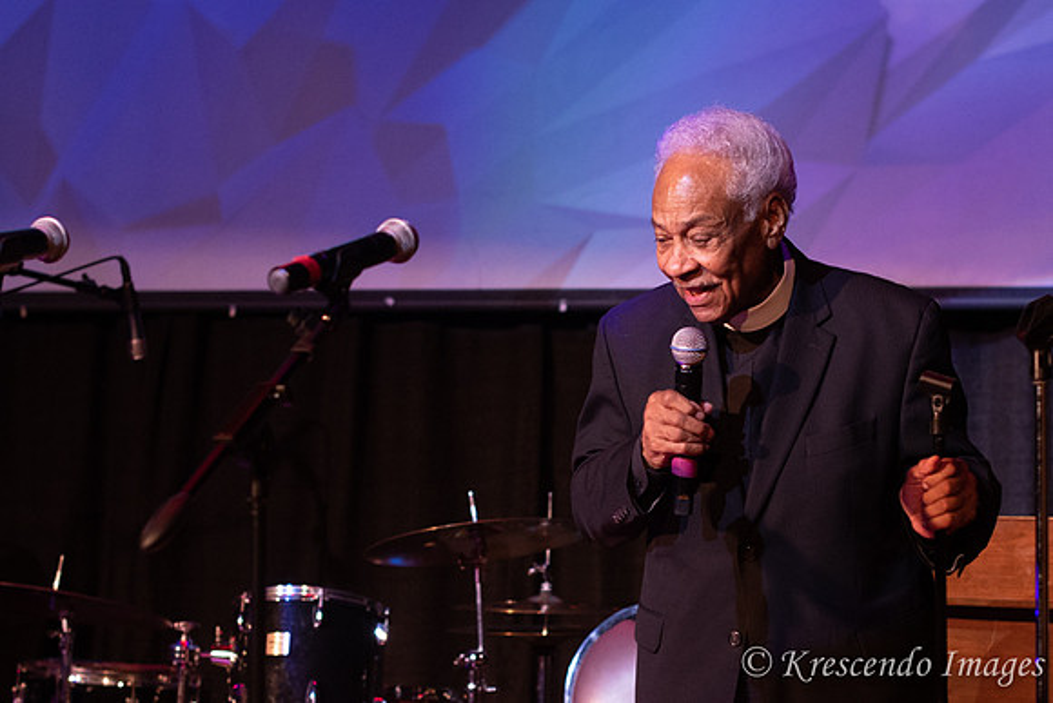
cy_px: 431
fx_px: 2694
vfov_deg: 14.8
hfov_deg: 22.1
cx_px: 646
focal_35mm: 92
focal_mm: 50
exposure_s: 1/80
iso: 1600
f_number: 2.8
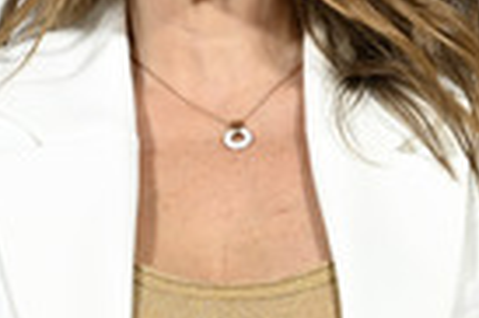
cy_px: 14
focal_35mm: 461
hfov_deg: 4.5
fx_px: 6127
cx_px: 219
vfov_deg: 3.0
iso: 1000
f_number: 2.8
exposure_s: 1/500
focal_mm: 140
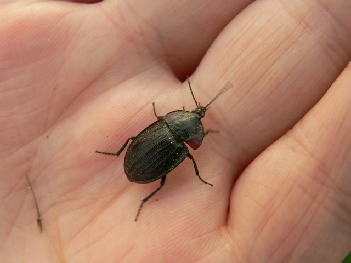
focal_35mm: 60
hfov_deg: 32.2
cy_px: 132
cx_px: 176
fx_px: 608
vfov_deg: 24.4
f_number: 3.3
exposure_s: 1/125
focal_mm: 9.9
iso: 80
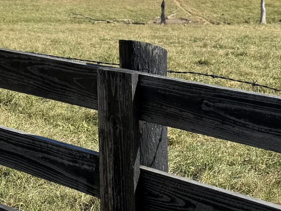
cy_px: 61
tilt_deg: -11.2
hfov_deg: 20.5
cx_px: 78
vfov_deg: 15.5
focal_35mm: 95
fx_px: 771
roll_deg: +2.5
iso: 80
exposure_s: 1/3425
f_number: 1.78
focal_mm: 6.76
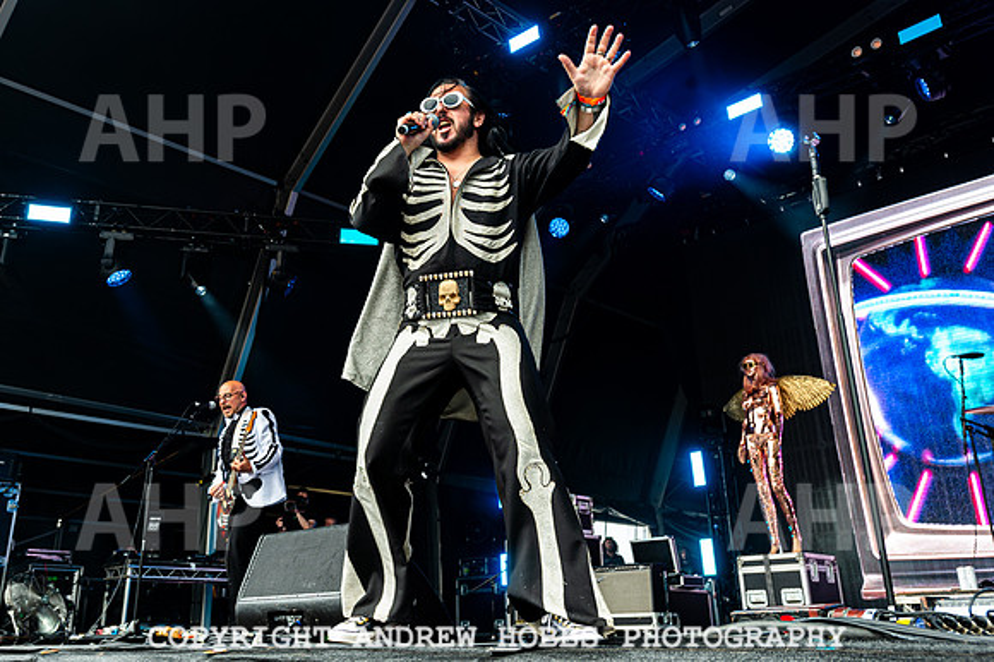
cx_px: 434
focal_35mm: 33
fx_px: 917
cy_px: 261
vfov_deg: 39.5
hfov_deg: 56.7
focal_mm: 26
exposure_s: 1/160
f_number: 4.5
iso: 320
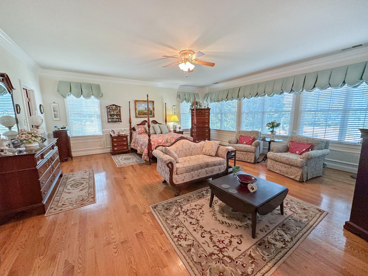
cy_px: 138
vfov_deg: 85.7
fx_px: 149
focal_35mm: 14
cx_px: 184
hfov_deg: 102.1
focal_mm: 2.22
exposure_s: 1/60
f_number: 2.2
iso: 400
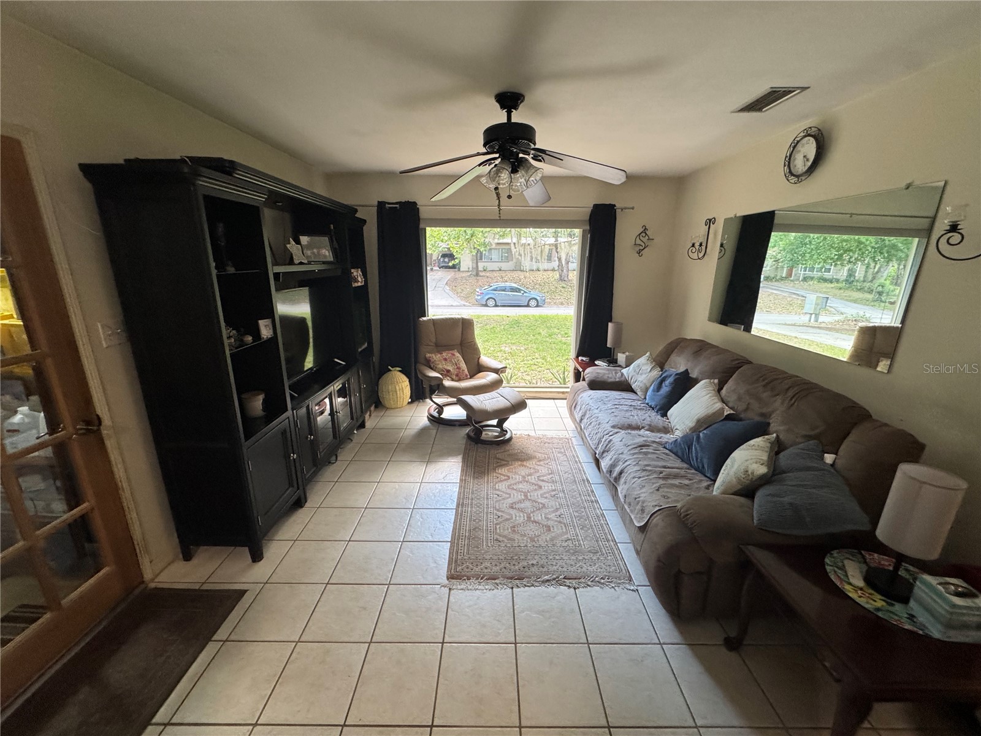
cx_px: 490
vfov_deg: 85.7
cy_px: 368
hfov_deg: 102.1
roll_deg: -0.2
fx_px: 397
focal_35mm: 14
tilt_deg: -17.6
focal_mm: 2.22
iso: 320
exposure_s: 1/120
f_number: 2.2
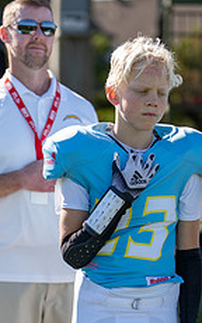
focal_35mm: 140
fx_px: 1232
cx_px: 93
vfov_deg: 14.8
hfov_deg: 9.4
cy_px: 275
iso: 100
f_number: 1.2
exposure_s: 1/4000
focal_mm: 50
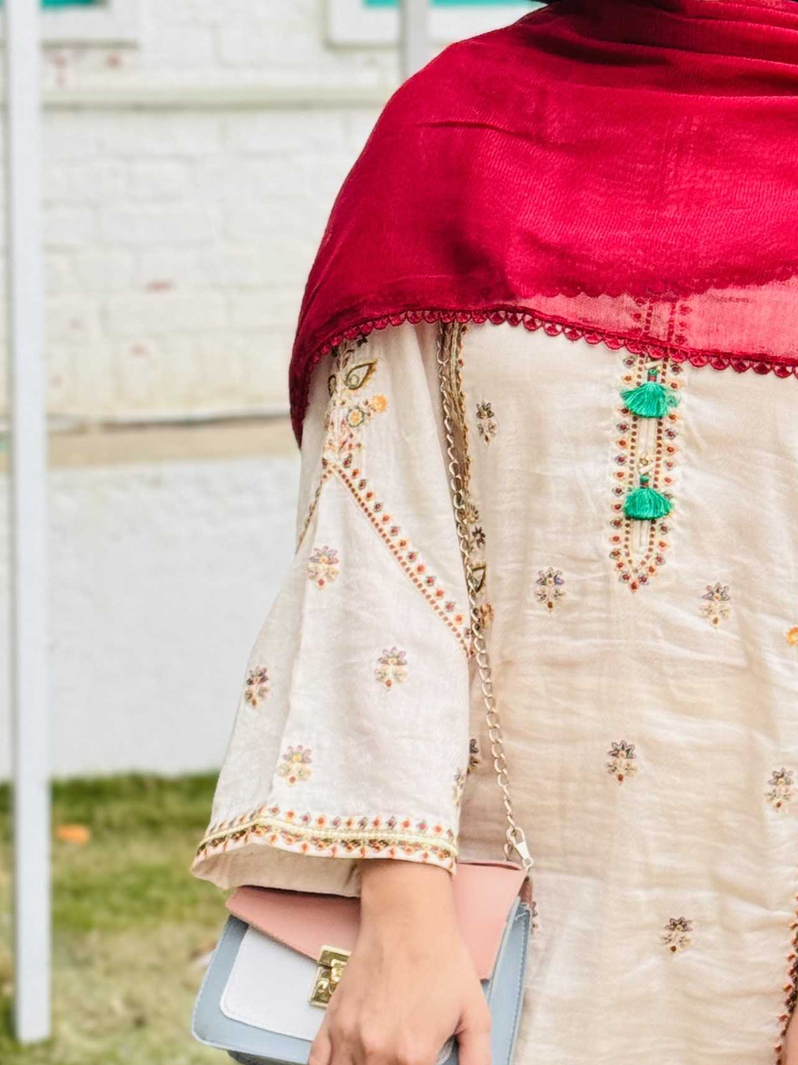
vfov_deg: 17.2
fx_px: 3505
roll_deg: +1.4
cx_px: 621
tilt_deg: -5.9
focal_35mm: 114
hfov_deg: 12.9
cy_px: 392
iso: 100
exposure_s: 1/60
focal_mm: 6.86
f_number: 1.78
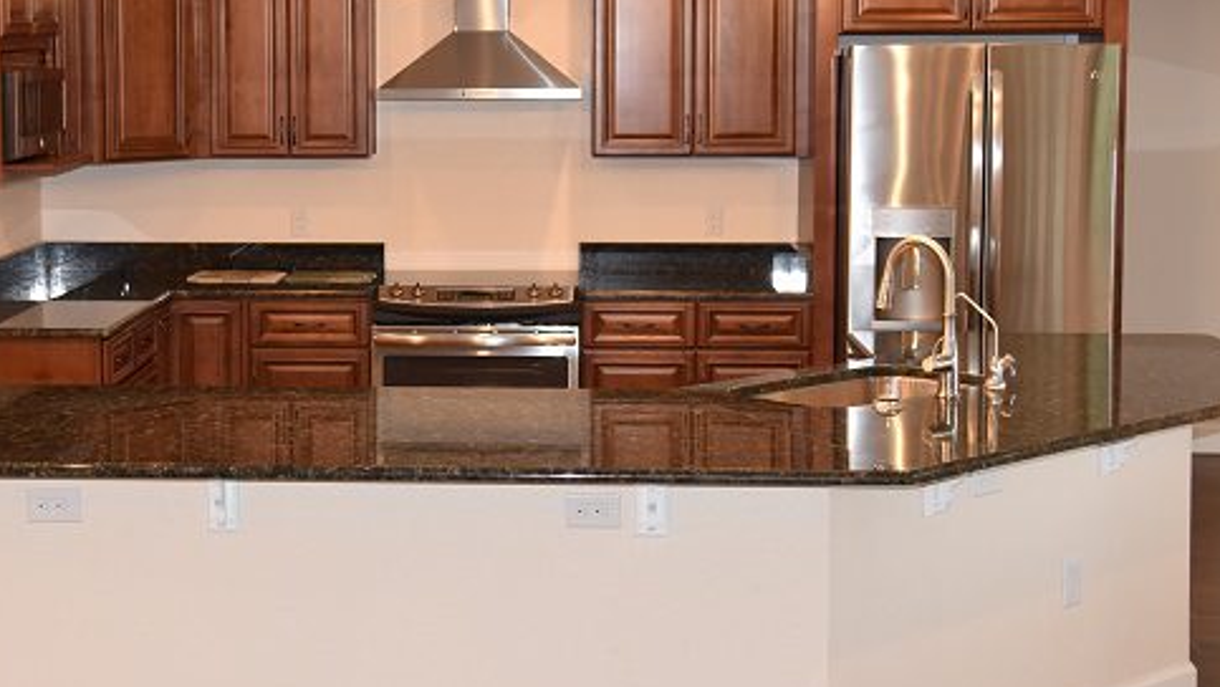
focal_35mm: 66
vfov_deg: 18.2
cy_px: 222
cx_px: 417
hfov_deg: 31.7
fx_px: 2136
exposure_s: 1/60
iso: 1400
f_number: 4
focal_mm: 38
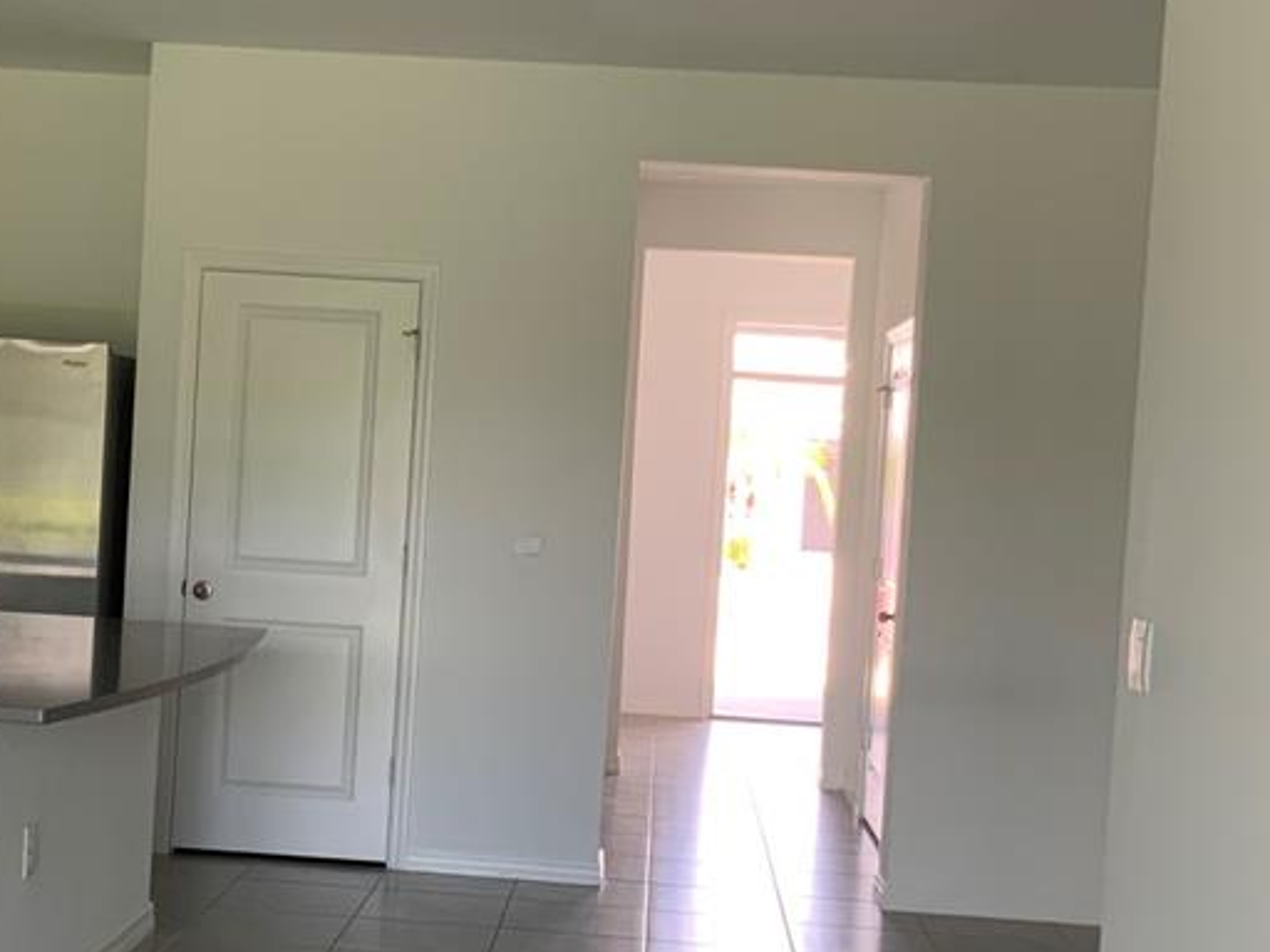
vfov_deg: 25.2
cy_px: 538
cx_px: 538
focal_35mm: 58
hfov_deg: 33.2
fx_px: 2128
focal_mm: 3
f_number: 1.8
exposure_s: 1/108
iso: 64
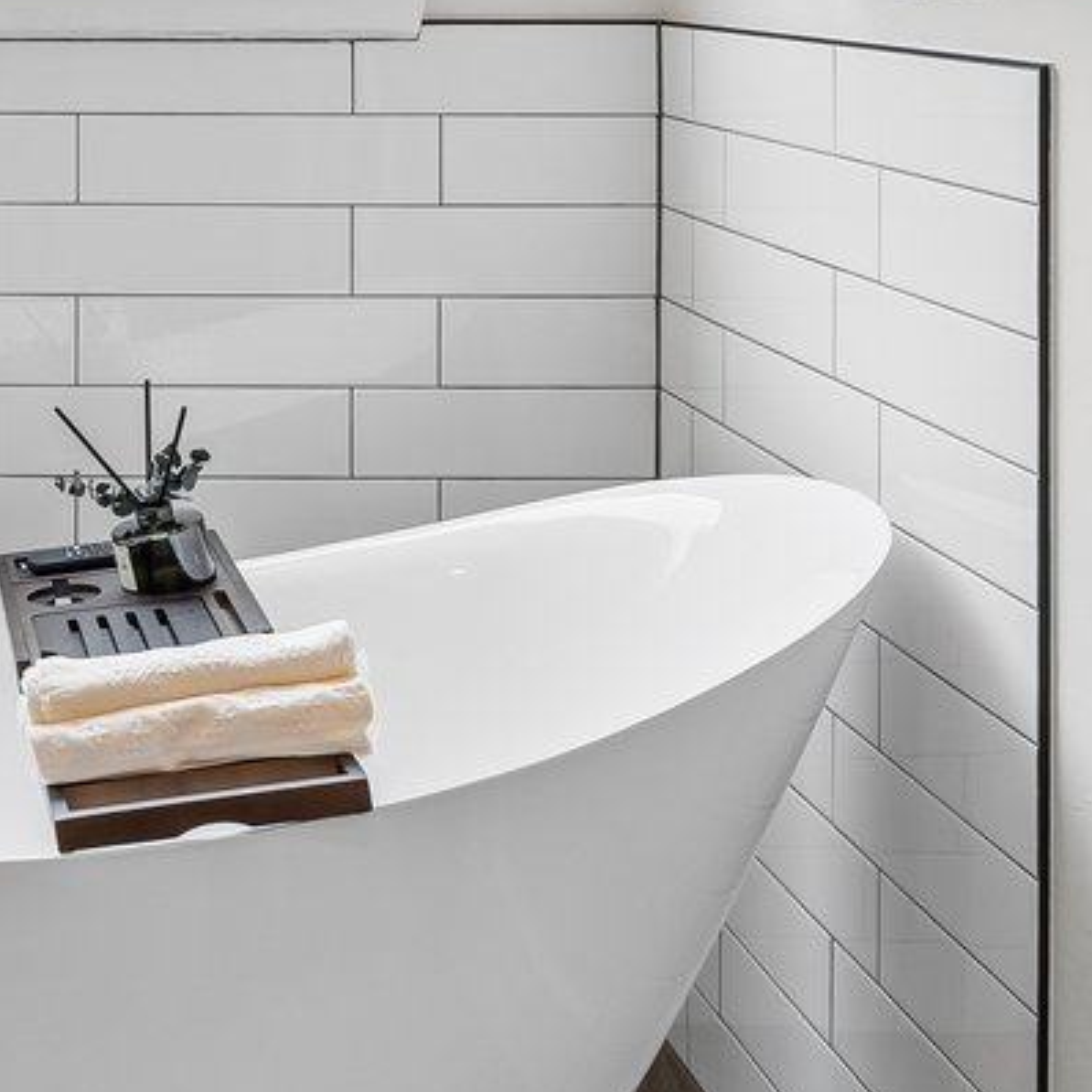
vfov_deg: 23.4
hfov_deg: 22.8
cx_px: -203
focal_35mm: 70
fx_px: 2498
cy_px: -51
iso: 200
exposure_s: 1/125
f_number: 8
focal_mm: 16
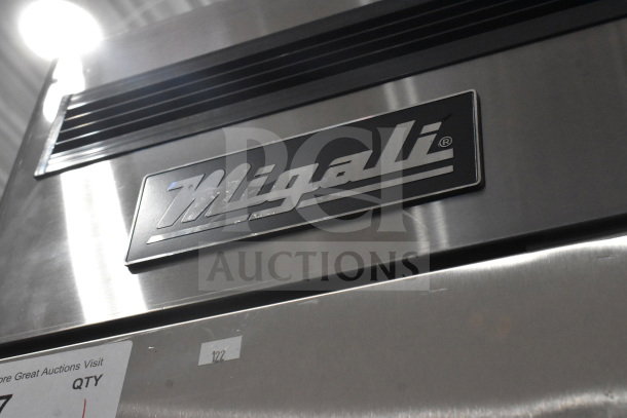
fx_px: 993
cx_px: 314
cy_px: 209
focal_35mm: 57
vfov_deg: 23.8
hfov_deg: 35.0
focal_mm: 38
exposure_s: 1/640
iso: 6400
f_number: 13
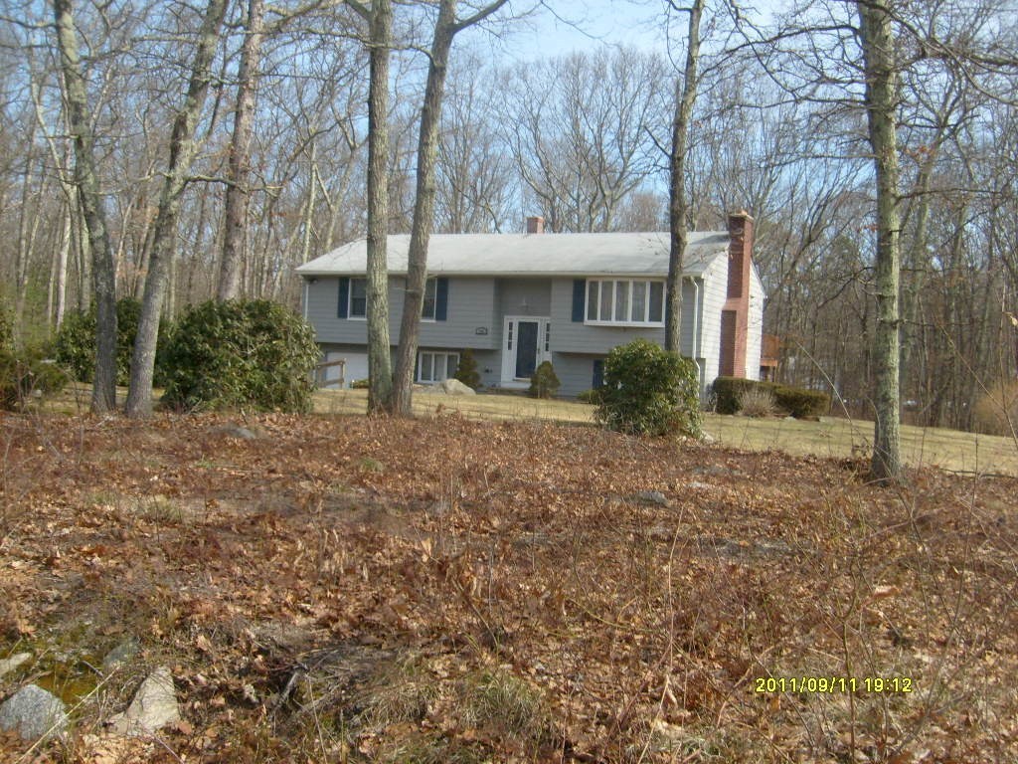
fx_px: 1029
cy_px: 382
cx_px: 509
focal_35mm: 35
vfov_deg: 40.7
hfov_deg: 52.6
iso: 80
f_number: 7.1
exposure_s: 1/180
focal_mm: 5.8
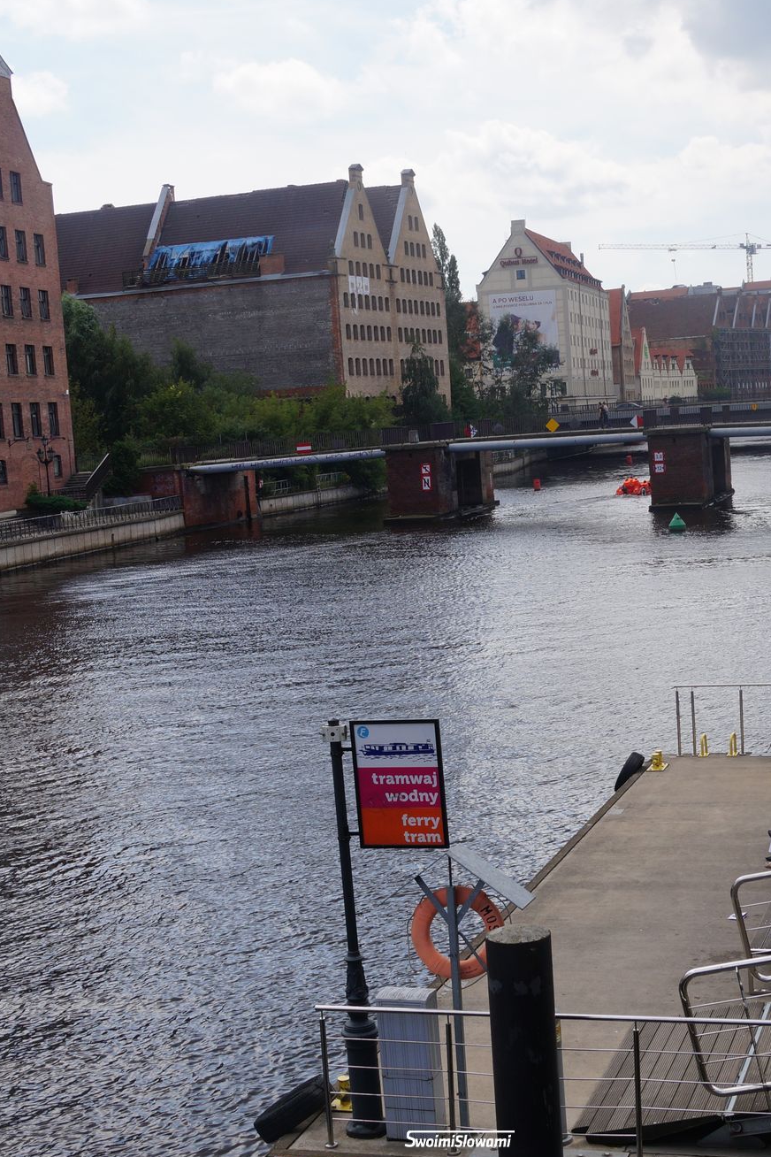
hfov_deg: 24.6
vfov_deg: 36.2
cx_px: 469
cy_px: 582
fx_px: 1767
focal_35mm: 55
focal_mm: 24
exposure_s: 1/125
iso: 100
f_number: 9
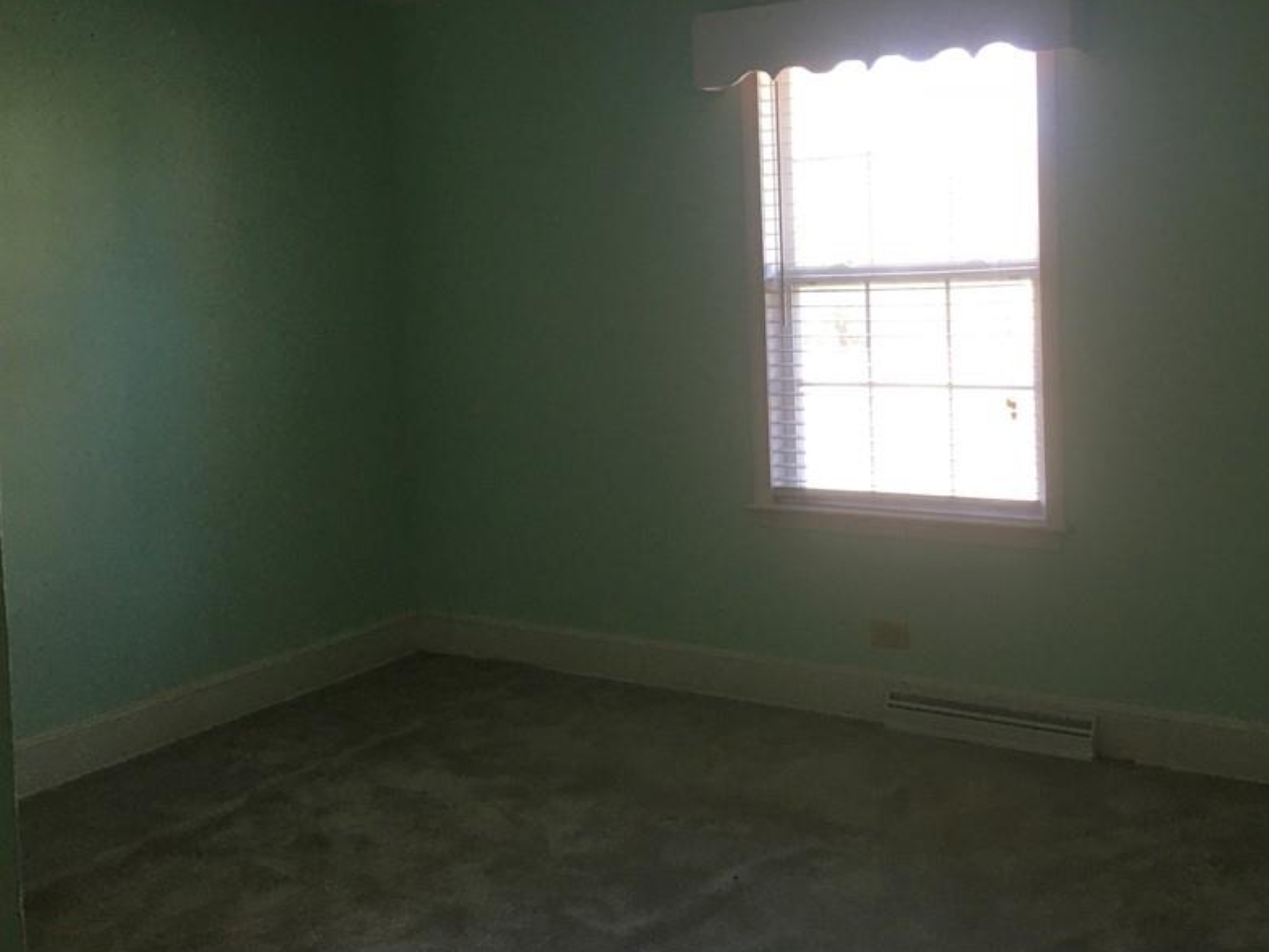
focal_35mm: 38
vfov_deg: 37.5
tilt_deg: -2.8
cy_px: 346
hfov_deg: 49.0
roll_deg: +1.6
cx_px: 650
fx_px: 1393
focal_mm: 4.15
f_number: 2.2
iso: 40
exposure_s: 1/30
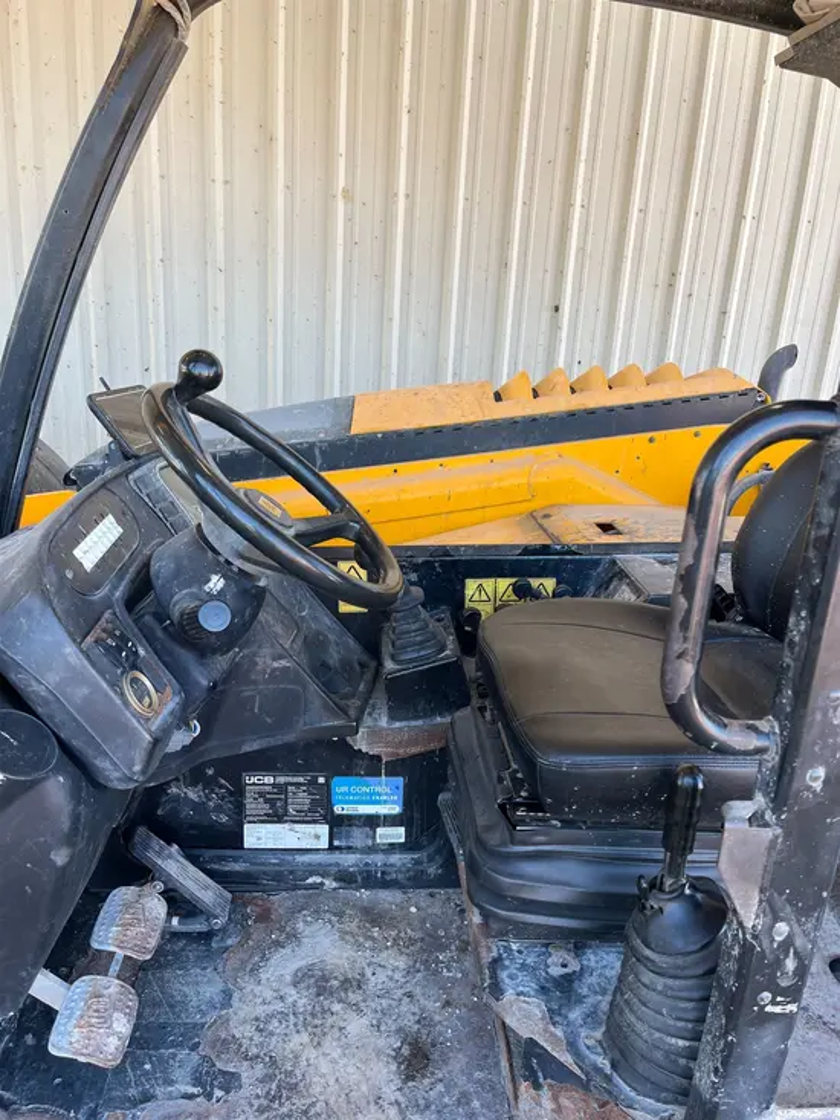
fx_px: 841
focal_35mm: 26
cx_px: 420
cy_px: 560
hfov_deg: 53.1
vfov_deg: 67.3
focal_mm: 5.1
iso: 32
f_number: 1.6
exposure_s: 1/145
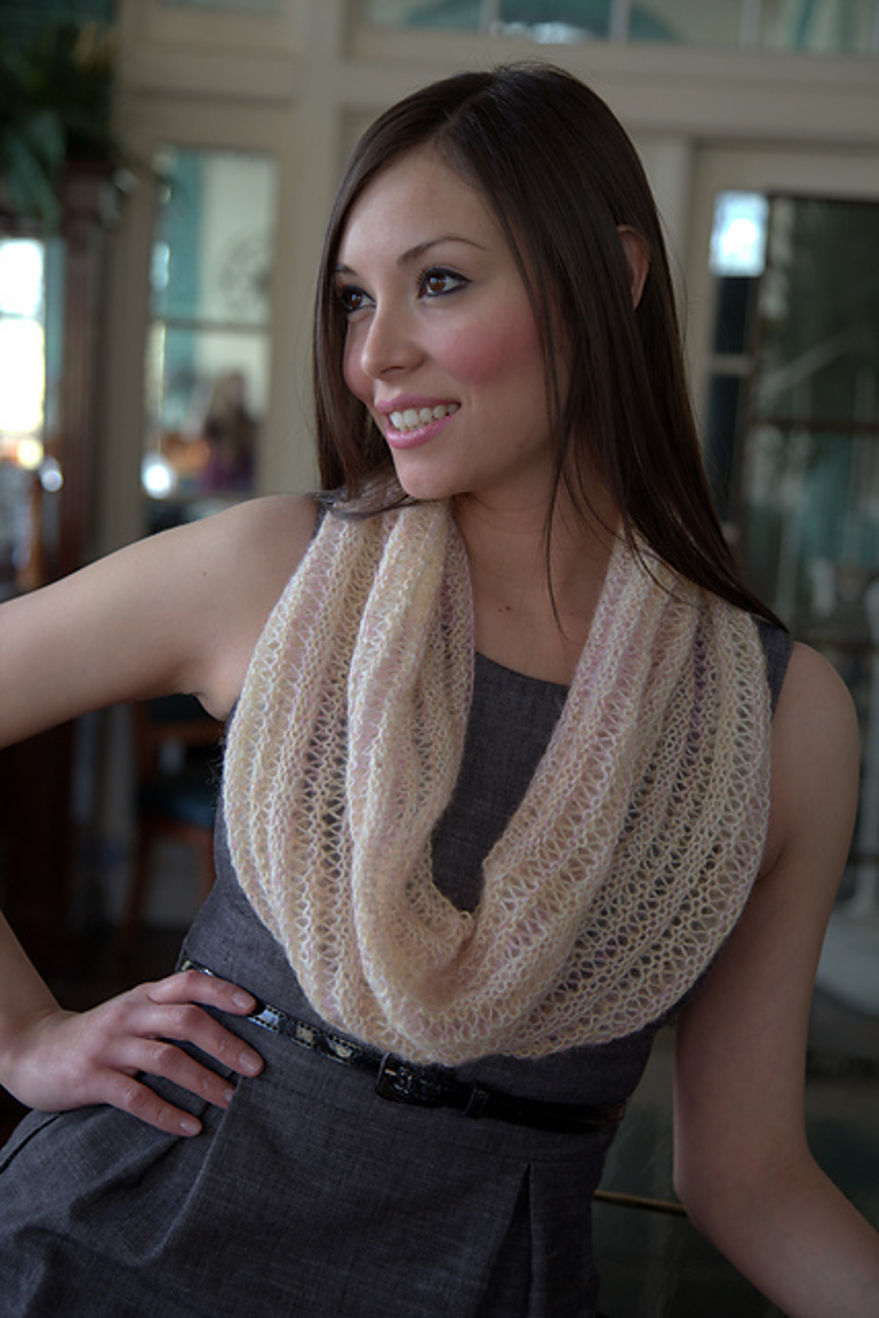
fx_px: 2160
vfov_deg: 33.9
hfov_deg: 23.0
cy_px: 659
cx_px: 440
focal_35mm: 59
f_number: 4
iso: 320
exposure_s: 1/100
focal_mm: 60
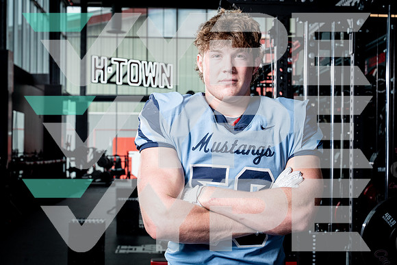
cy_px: 132
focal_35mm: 67
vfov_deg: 20.3
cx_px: 198
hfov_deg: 30.1
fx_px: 739
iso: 640
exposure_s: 1/250
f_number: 8
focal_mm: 67
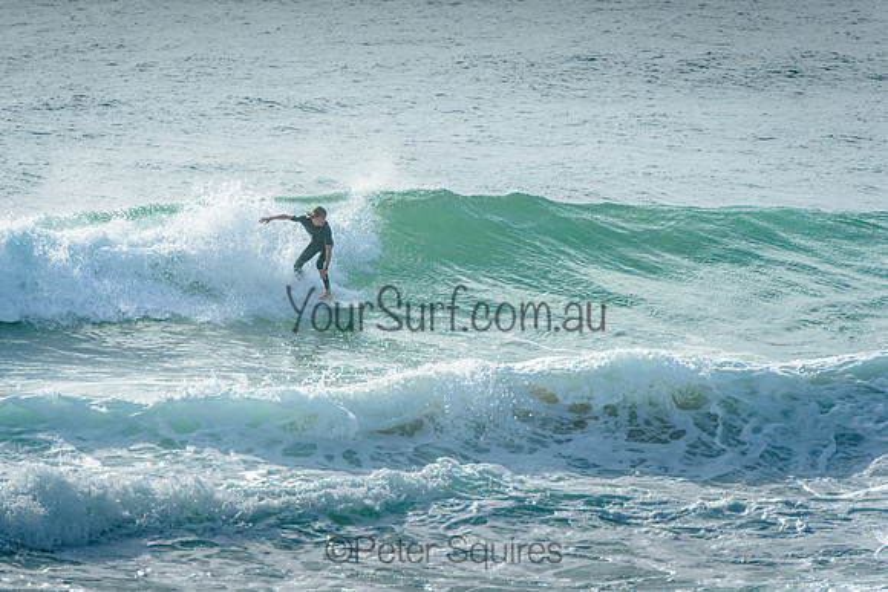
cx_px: 344
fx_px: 12100
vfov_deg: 2.8
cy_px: 259
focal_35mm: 490
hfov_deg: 4.2
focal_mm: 400
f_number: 9
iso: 200
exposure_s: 1/1600
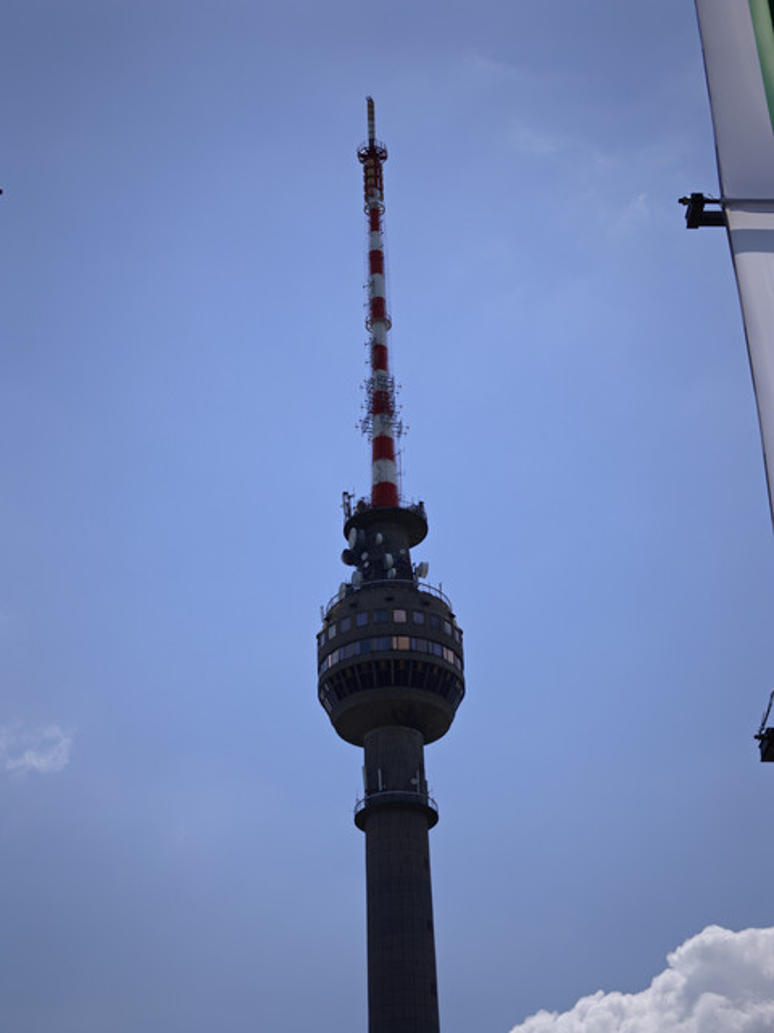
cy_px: 516
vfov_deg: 27.8
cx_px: 387
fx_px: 2087
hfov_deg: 21.0
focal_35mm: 70
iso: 50
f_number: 2.2
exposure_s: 1/2714
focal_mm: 20.1
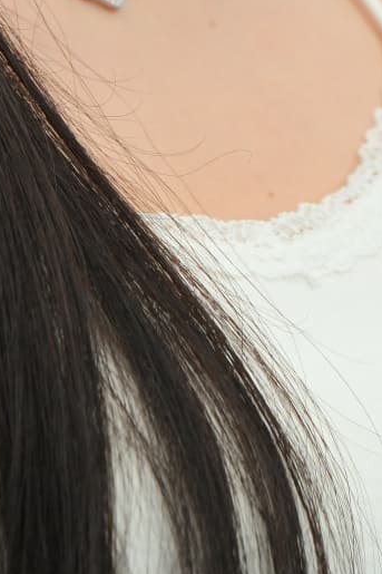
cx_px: 179
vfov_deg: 3.4
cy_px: -373
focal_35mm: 612
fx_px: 9747
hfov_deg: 2.2
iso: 250
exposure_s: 1/500
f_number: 5.6
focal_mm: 175
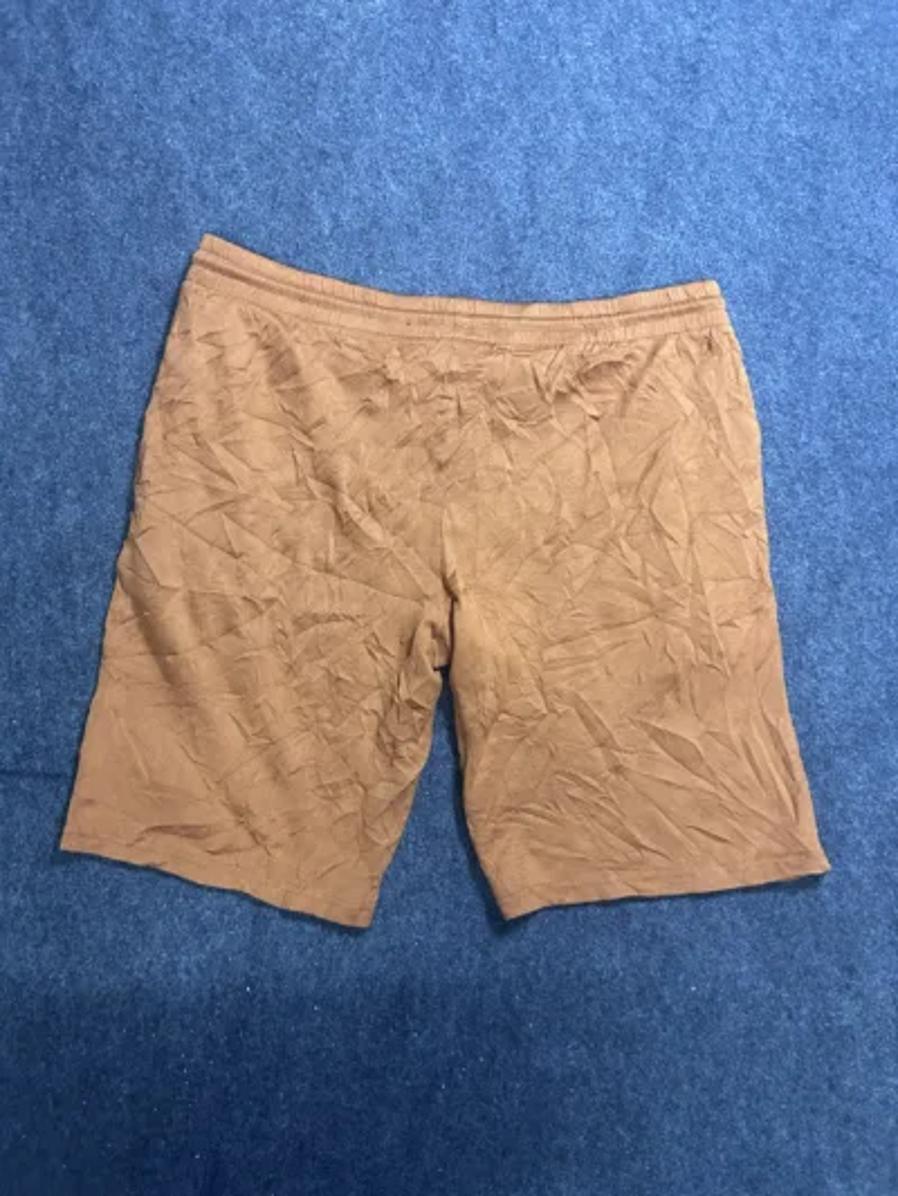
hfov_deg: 53.1
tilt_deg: -63.8
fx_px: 899
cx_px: 449
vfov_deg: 67.3
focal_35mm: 26
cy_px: 598
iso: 500
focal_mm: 5.7
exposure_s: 1/50
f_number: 1.5
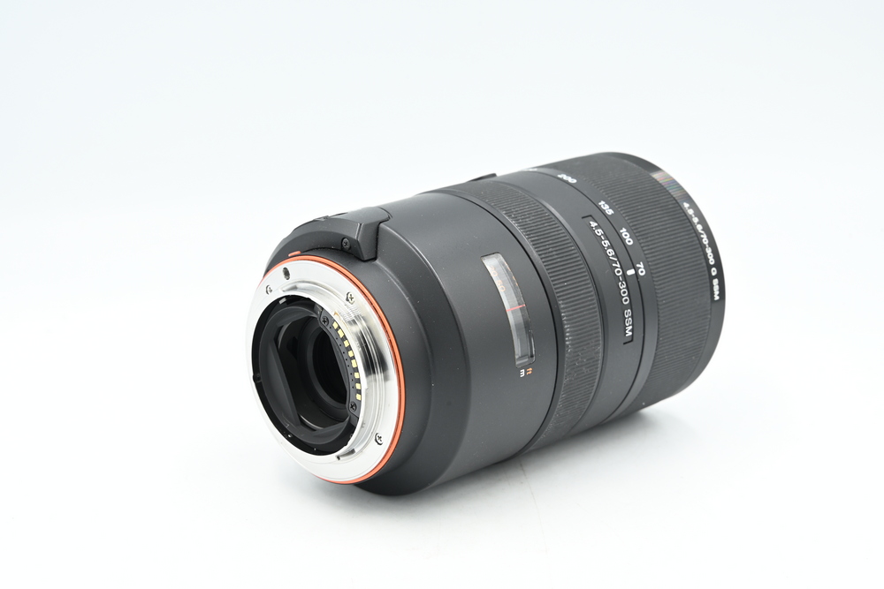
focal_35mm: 75
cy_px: 294
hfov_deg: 27.0
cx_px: 442
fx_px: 1842
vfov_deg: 18.2
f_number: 14
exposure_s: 1/8
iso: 100
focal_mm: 75
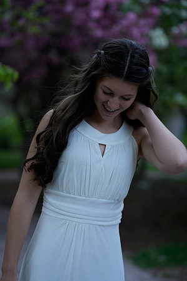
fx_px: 662
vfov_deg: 23.9
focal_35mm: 85
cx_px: 94
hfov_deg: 16.1
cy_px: 140
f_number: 2.5
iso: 200
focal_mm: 85
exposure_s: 1/320
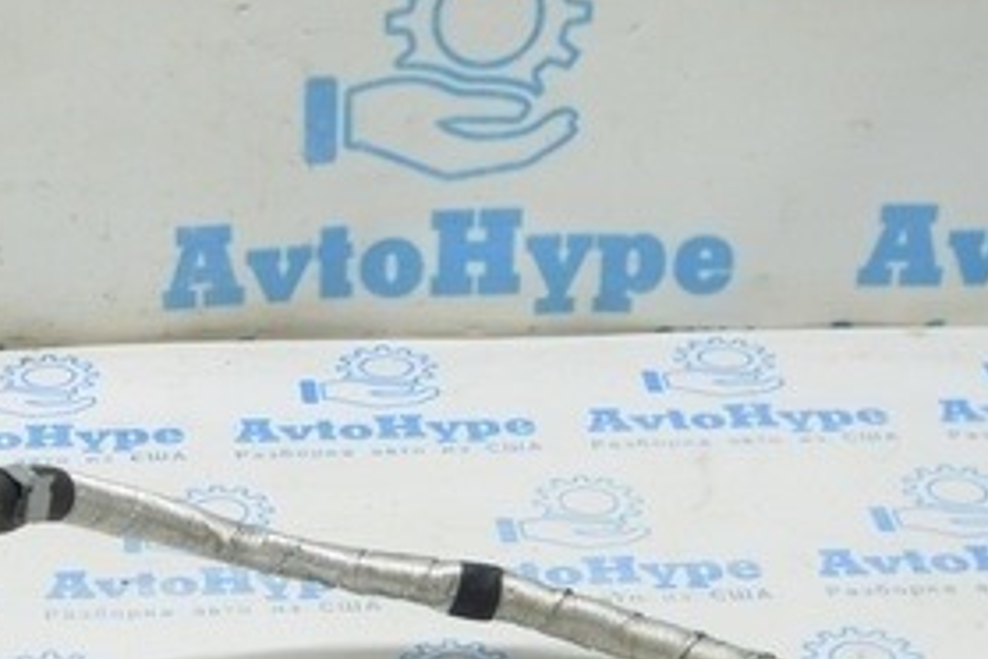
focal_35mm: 99
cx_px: -25
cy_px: 593
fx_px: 2717
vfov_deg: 13.7
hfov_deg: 19.9
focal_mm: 18
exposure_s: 1/40
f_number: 3.5
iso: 400
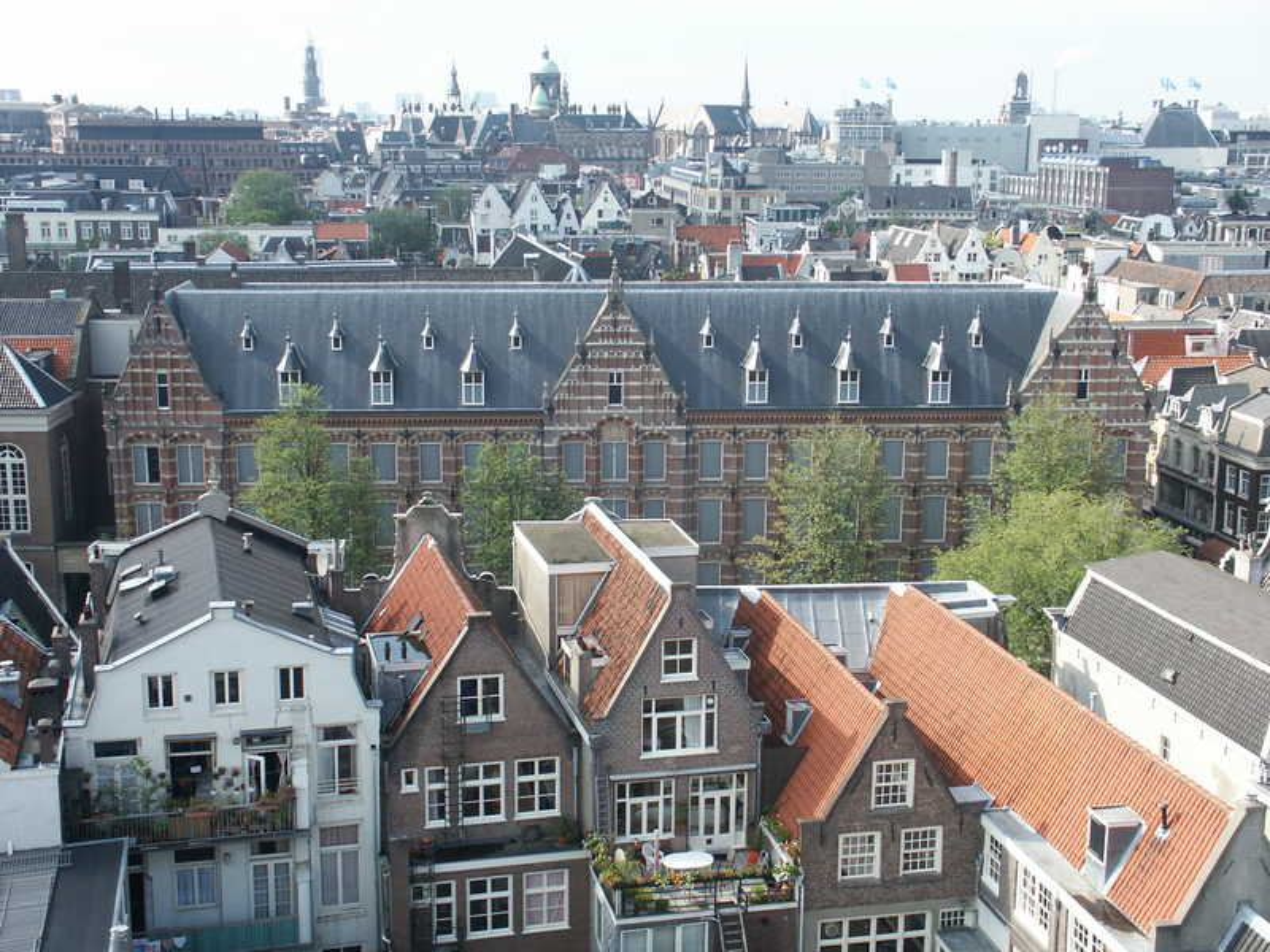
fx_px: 1357
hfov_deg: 50.1
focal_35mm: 37
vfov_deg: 38.7
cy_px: 476
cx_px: 635
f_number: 5.6
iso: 100
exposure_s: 1/180
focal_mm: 9.62
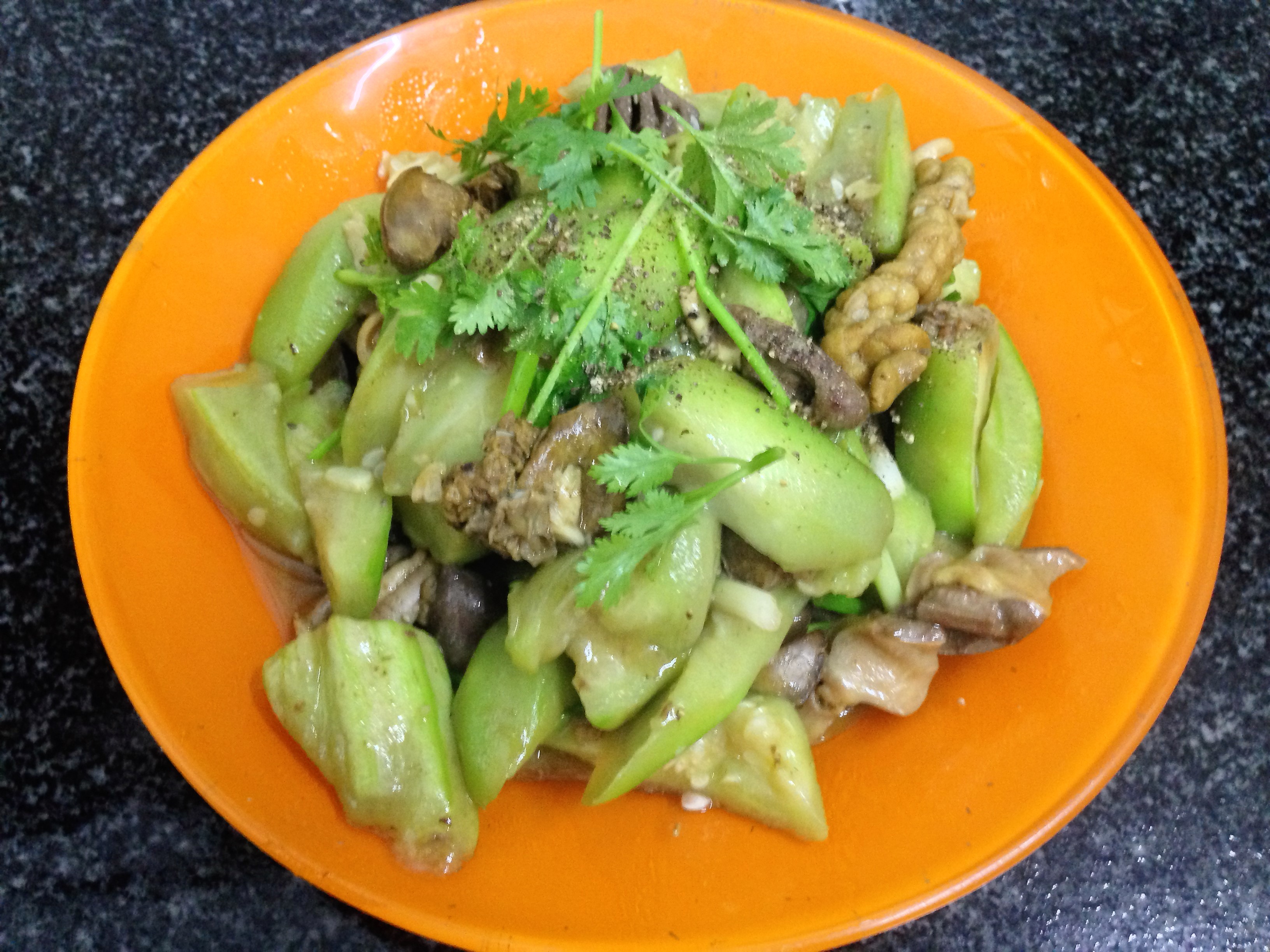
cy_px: 476
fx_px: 1211
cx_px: 635
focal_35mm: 33
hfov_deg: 55.4
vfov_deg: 42.9
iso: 400
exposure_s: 1/15
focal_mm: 4.12
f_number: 2.4
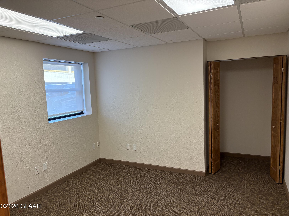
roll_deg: +2.7
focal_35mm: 26
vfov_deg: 53.1
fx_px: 217
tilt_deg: -6.0
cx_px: 144
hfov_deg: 67.3
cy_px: 108
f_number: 1.6
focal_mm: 5.96
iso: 160
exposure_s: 1/60
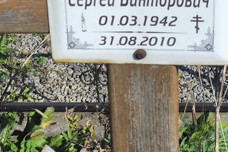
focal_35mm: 102
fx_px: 646
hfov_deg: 19.9
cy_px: 26
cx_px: 155
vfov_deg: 13.3
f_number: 1.7
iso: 50
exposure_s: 1/1707
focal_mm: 4.71
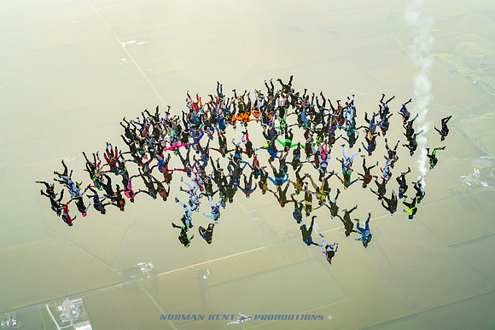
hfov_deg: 33.9
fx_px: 811
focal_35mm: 59
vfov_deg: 23.0
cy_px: 195
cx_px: 252
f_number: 4.5
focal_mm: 50
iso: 800
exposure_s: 1/2000
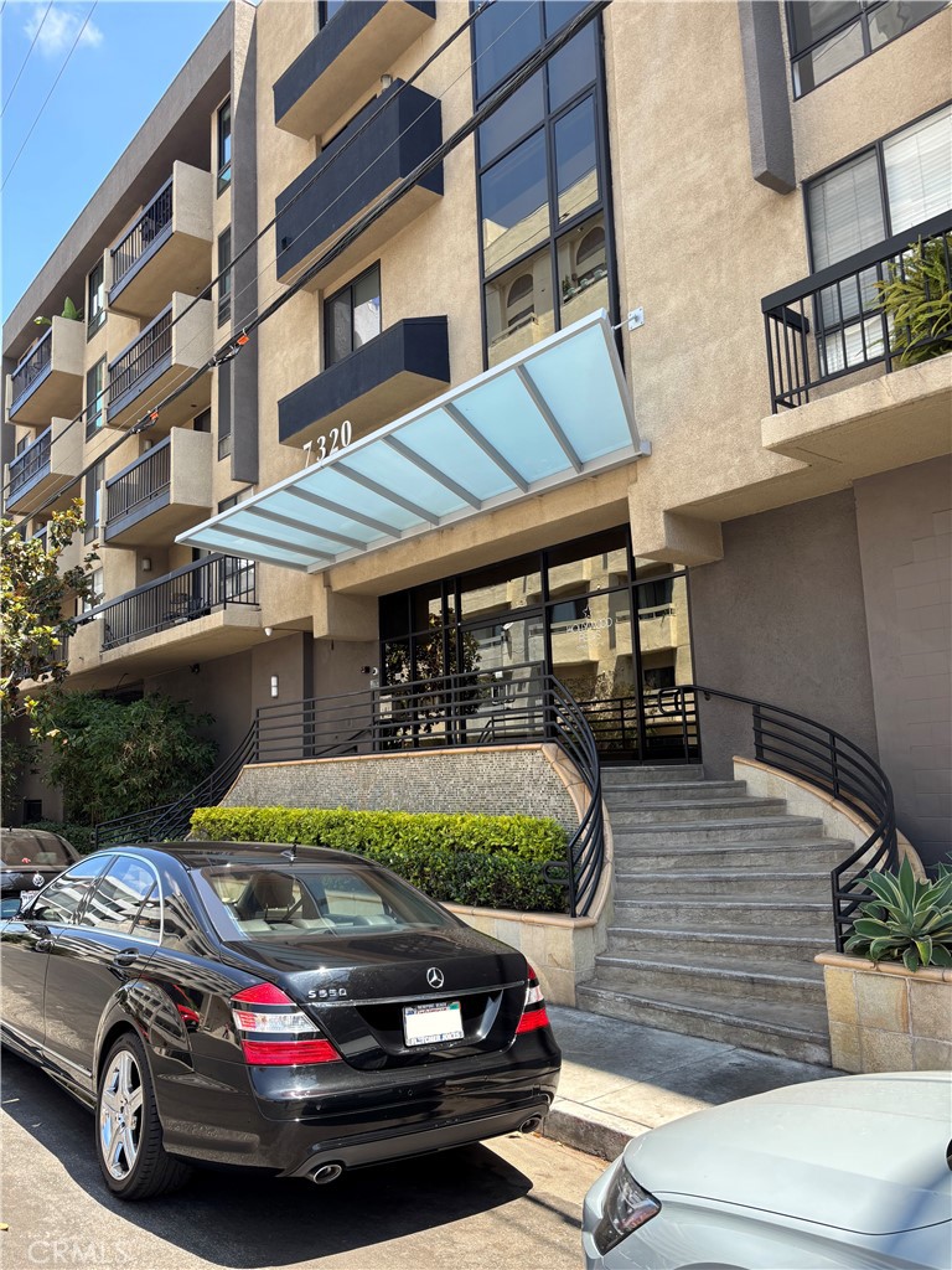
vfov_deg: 67.3
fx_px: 953
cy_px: 635
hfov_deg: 53.1
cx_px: 476
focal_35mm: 26
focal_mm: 5.96
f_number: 1.6
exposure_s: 1/544
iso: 50
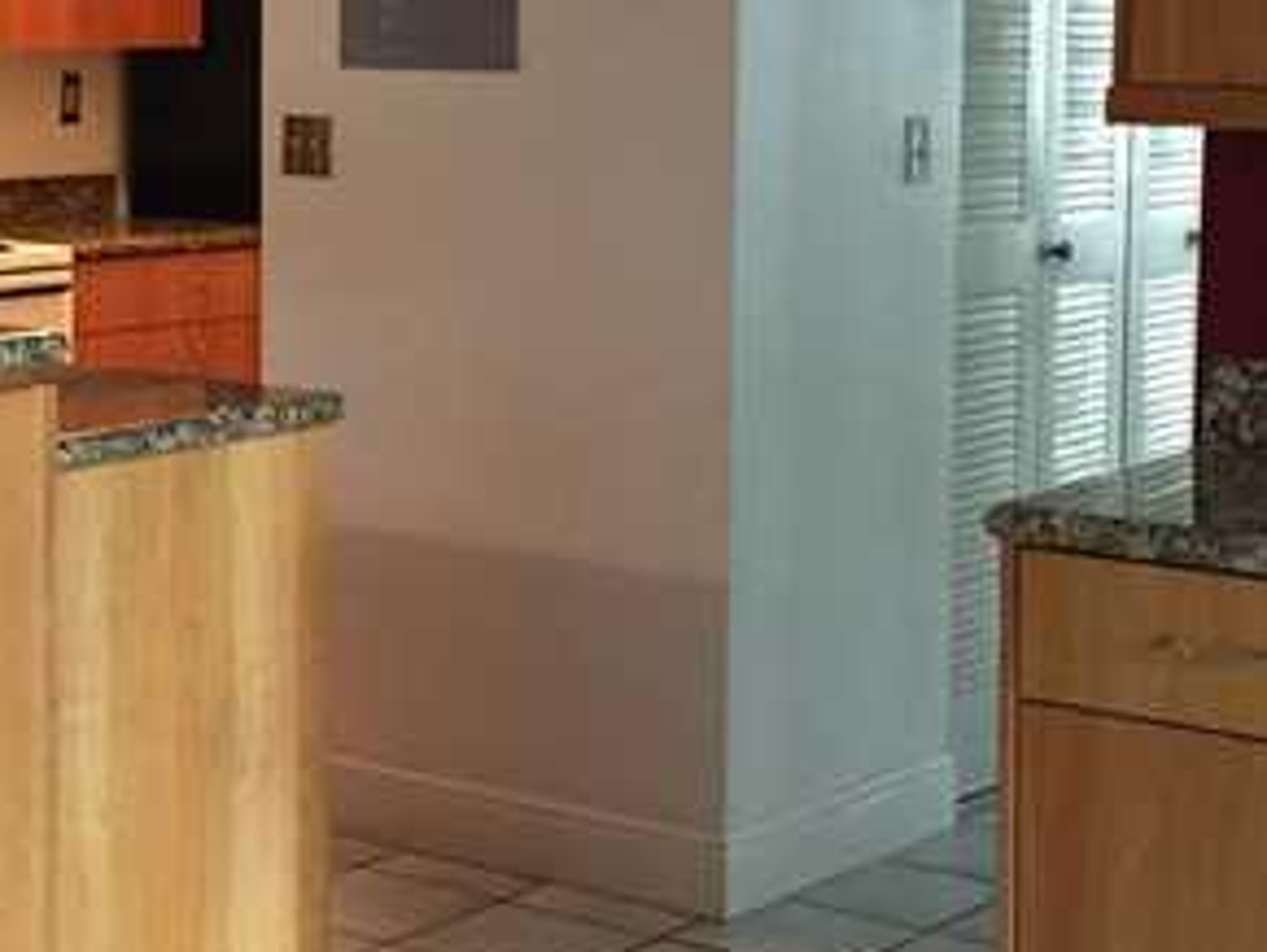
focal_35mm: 80
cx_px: 310
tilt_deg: -5.2
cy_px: 262
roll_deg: -0.5
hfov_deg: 24.1
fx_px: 2931
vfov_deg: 18.4
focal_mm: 4.15
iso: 160
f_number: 2.2
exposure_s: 1/30
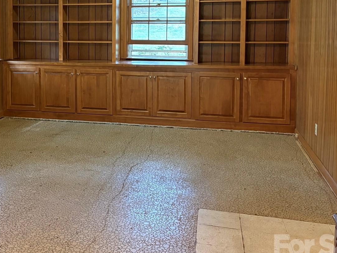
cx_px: 55
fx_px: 477
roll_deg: +0.7
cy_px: 57
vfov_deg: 29.1
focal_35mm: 49
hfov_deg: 37.2
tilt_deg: -4.1
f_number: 1.6
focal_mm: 5.96
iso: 500
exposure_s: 1/40
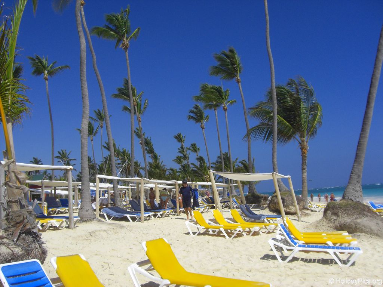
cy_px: 144
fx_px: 420
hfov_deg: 49.0
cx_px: 192
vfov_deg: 37.7
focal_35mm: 38
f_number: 8
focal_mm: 6.2
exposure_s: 1/320
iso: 64
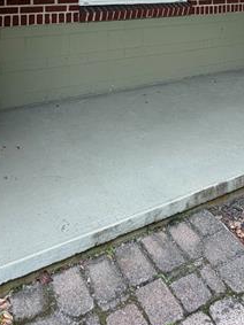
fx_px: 357
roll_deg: -0.4
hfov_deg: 37.7
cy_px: -16
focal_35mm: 38
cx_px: 135
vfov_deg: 41.1
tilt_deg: -1.3
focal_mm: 2.22
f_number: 2.2
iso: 40
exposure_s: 1/137
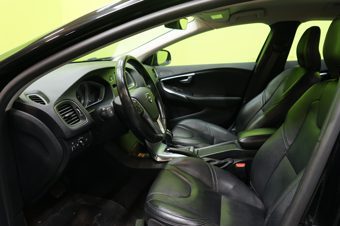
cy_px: 109
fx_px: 264
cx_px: 169
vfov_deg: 46.4
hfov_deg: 65.5
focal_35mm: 28
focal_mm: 27
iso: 800
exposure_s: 1/20
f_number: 4.5
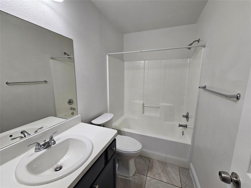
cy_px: 94
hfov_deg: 106.2
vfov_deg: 89.9
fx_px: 94
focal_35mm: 13
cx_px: 126
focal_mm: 2.2
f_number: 2.2
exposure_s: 1/60
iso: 50
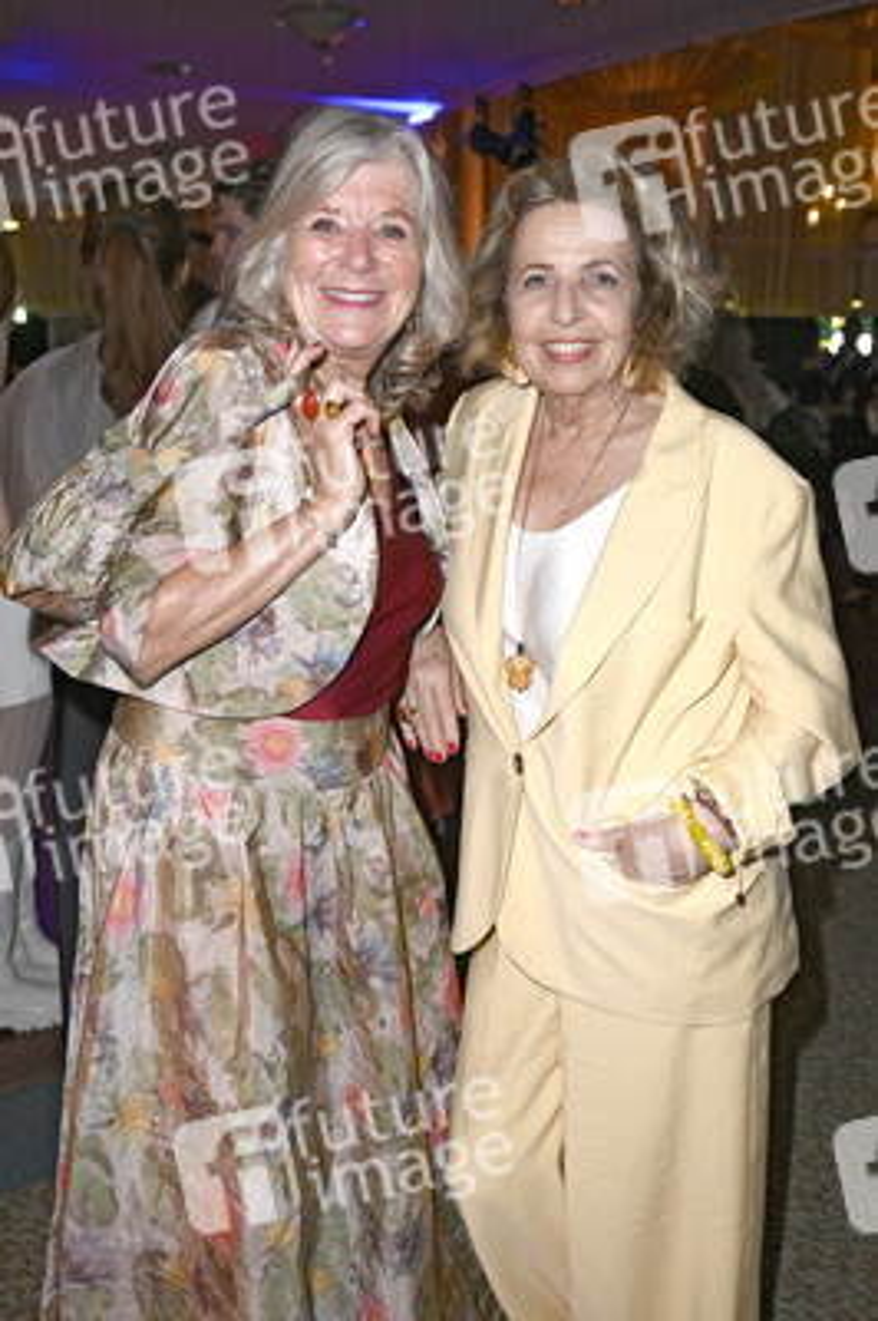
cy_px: 660
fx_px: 1173
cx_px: 439
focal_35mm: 32
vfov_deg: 58.8
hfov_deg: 41.0
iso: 1600
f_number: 4
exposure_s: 1/100
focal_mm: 32
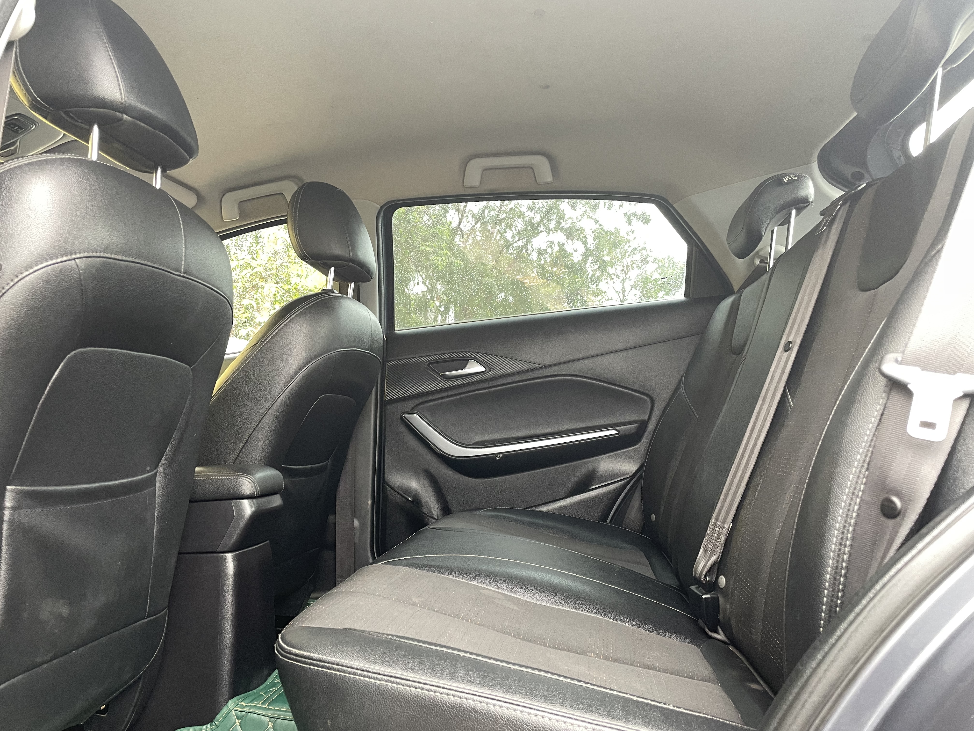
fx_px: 732
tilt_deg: +6.2
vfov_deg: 53.1
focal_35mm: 26
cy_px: 366
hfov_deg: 67.3
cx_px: 487
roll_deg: -0.3
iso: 160
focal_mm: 4.2
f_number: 1.6
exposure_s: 1/60
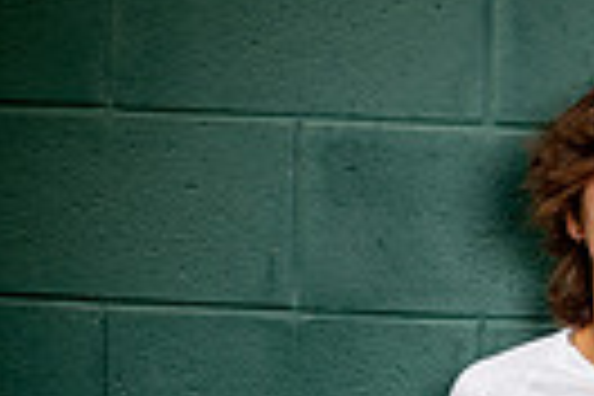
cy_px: 945
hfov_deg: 12.2
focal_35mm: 167
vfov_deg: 7.7
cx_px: 594
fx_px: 2755
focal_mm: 49
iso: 100
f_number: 4
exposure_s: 1/800
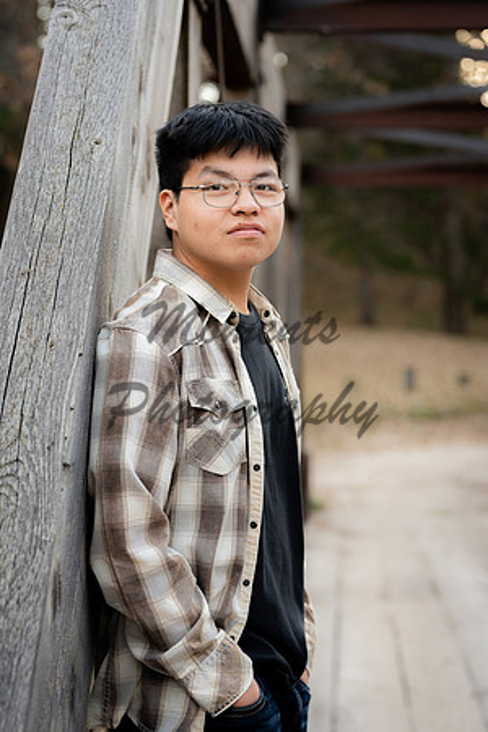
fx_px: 1728
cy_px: 366
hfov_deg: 16.1
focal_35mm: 85
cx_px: 244
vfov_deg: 23.9
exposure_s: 1/125
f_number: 3.5
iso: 200
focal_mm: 85
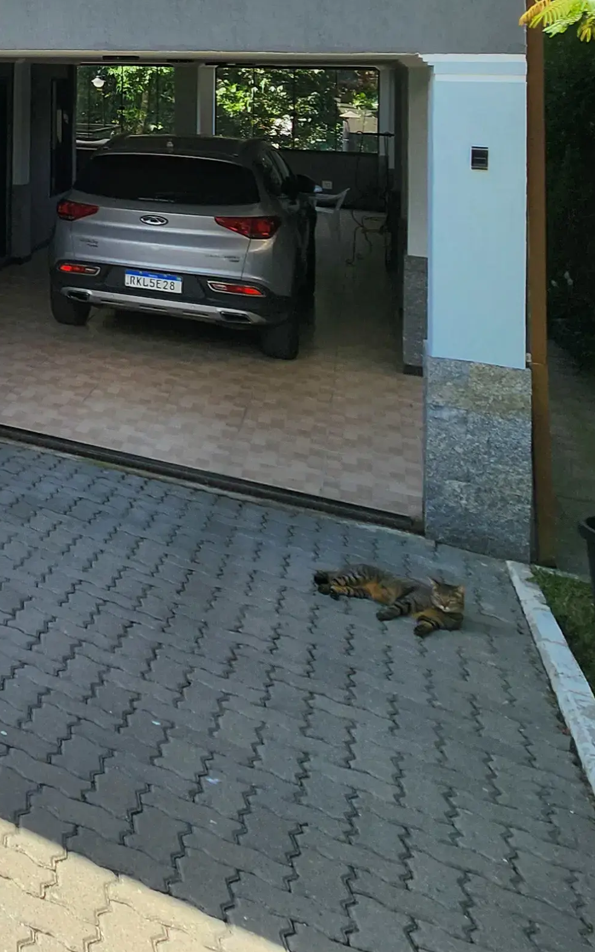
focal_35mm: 35
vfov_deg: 48.1
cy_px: 56
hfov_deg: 25.2
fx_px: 908
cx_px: -345
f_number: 2.2
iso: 50
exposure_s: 1/942
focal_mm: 2.2
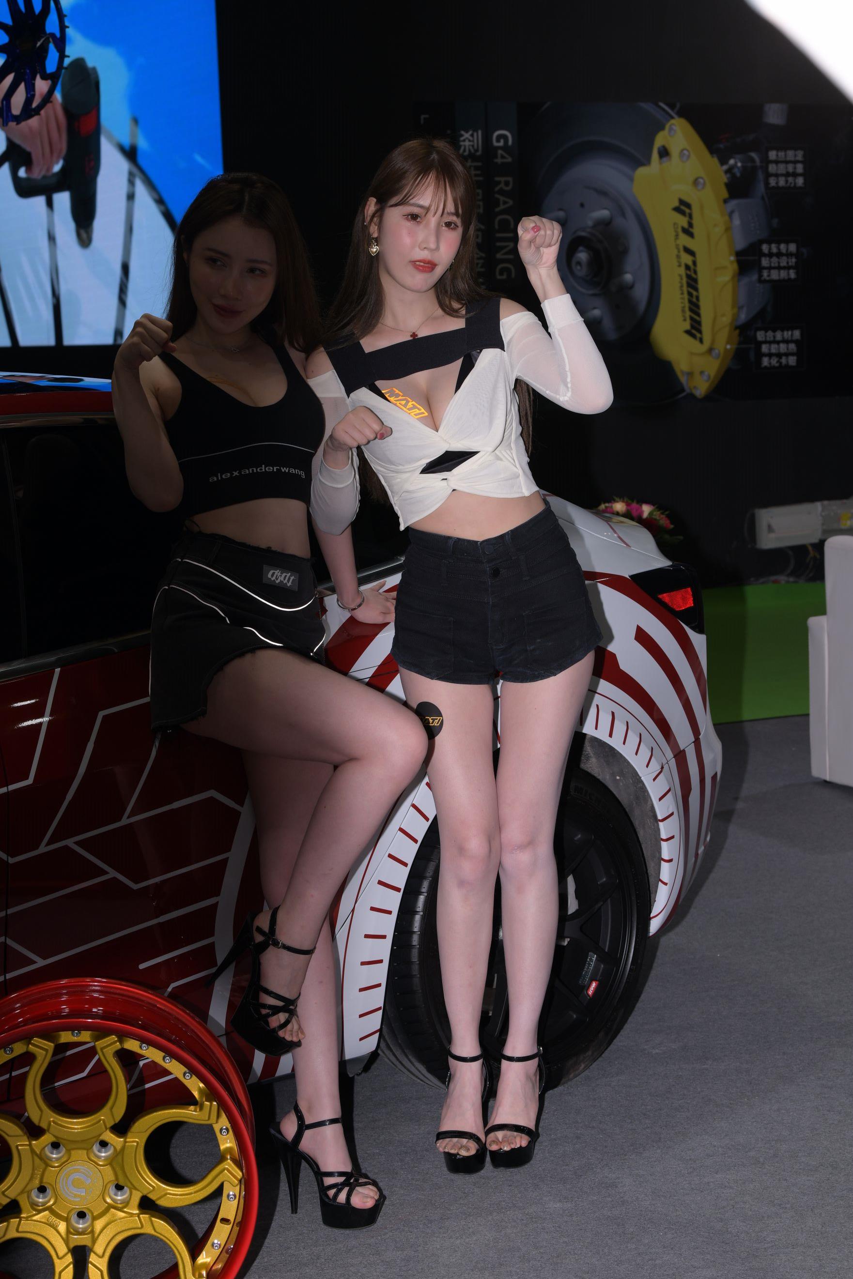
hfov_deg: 19.5
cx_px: 426
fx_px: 2487
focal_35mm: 70
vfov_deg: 28.8
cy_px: 640
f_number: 8
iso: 320
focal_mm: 70
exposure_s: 1/200
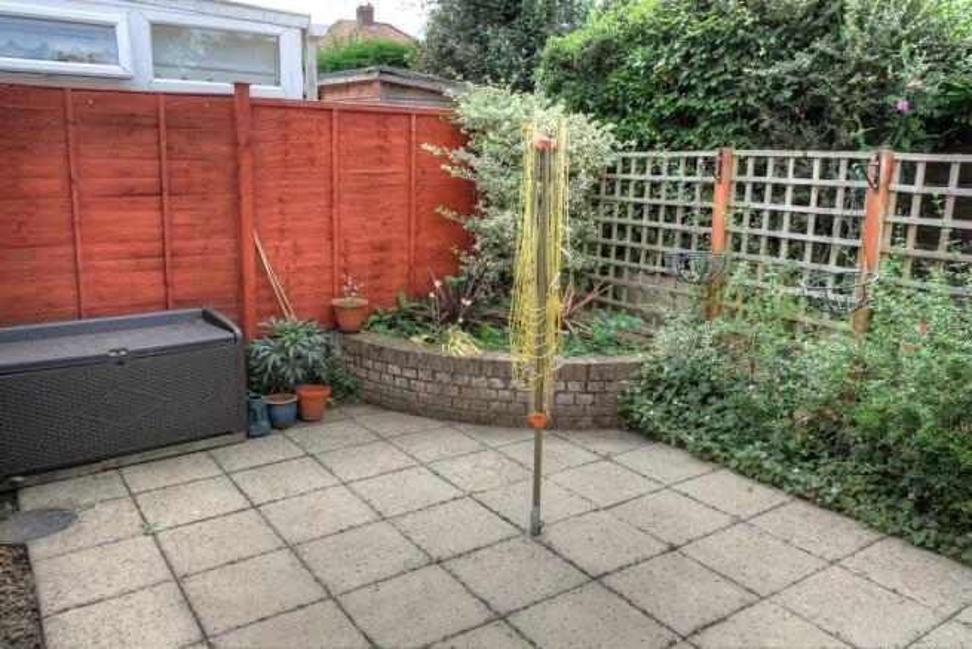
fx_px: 729
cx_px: 486
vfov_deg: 48.0
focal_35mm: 27
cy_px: 324
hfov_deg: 67.4
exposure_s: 1/400
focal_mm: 18
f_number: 9
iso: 800
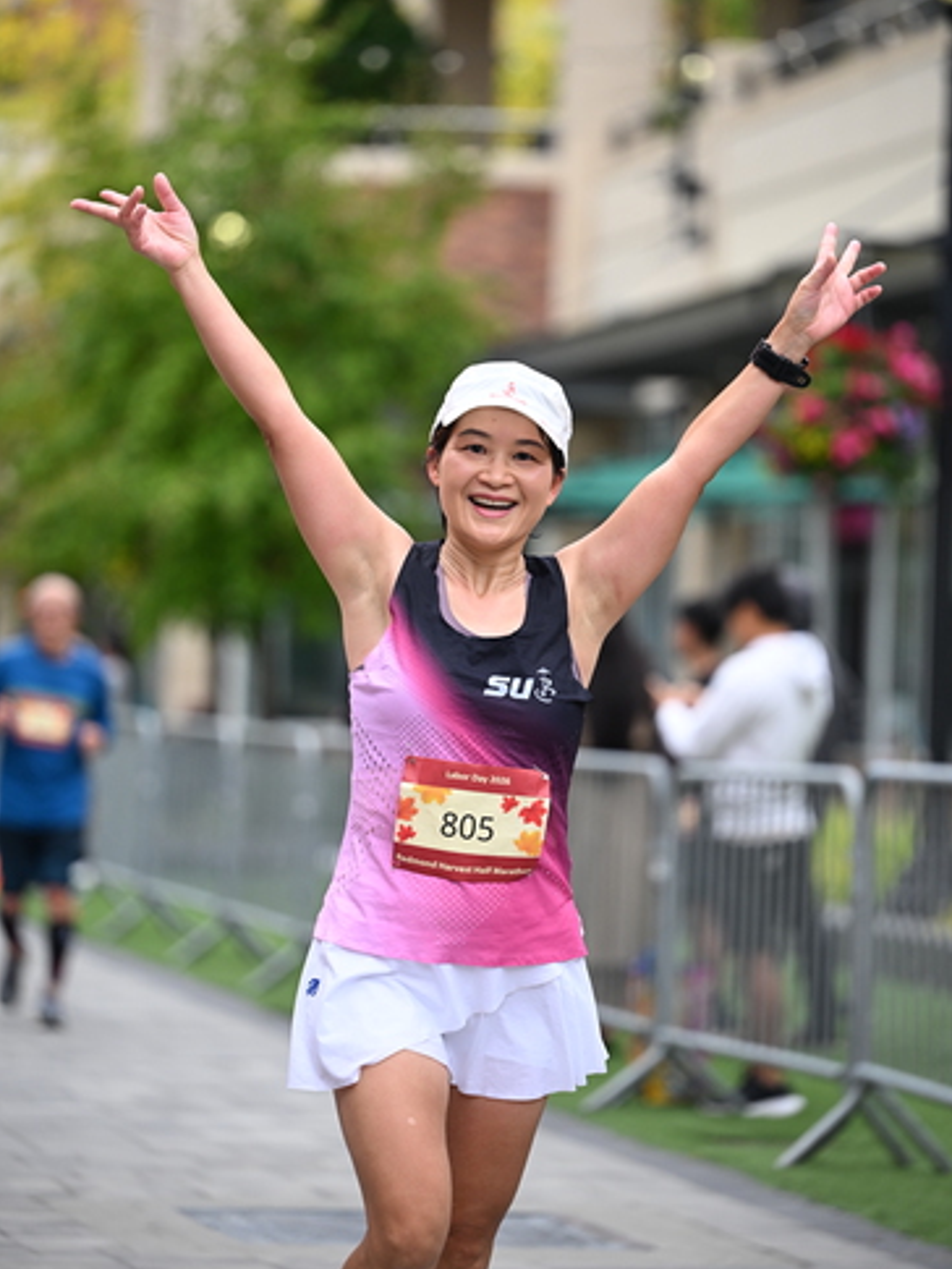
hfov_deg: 8.8
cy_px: 578
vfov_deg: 11.7
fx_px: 6194
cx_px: 477
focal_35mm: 169
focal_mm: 155
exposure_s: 1/2000
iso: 640
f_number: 2.8
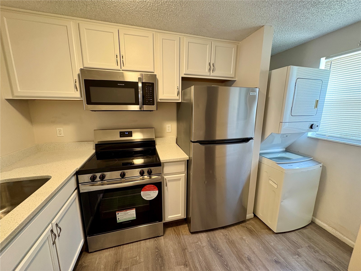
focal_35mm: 14
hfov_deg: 102.1
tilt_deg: -10.9
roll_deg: +0.3
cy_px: 136
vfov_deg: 85.7
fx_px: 146
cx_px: 180
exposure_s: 1/60
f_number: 2.2
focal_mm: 2.22
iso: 320
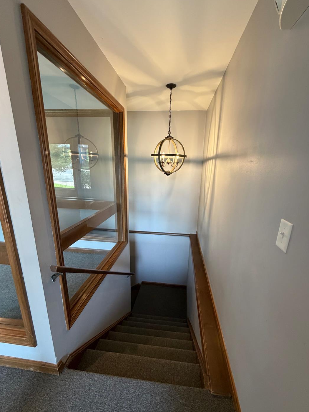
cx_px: 161
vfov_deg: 98.1
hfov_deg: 81.7
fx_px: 178
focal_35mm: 15
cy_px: 217
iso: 250
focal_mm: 2.22
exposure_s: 1/60
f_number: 2.2
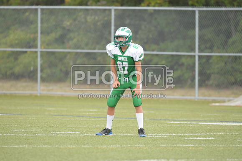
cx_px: 121
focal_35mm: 510
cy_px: 80
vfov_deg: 2.7
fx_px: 3424
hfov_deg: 4.0
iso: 1600
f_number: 4
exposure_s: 1/2000
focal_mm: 340
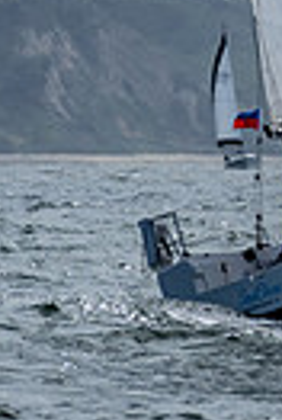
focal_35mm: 1323
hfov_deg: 1.0
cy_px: -169
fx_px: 15463
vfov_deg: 1.6
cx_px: 673
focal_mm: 200
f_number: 6.3
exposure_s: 1/3200
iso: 200
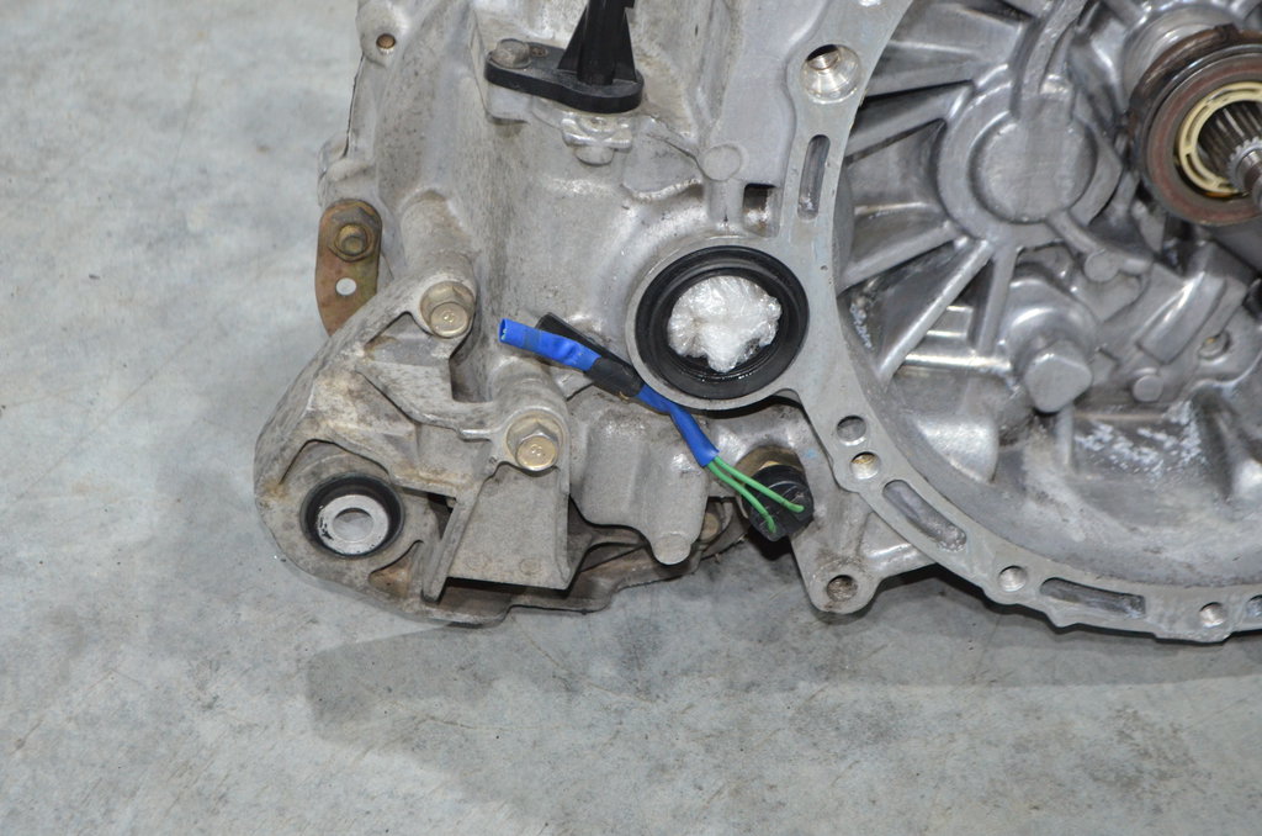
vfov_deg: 17.4
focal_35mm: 78
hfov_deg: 26.0
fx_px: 2728
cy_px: 418
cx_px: 631
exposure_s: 1/60
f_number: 5.6
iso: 2800
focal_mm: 52
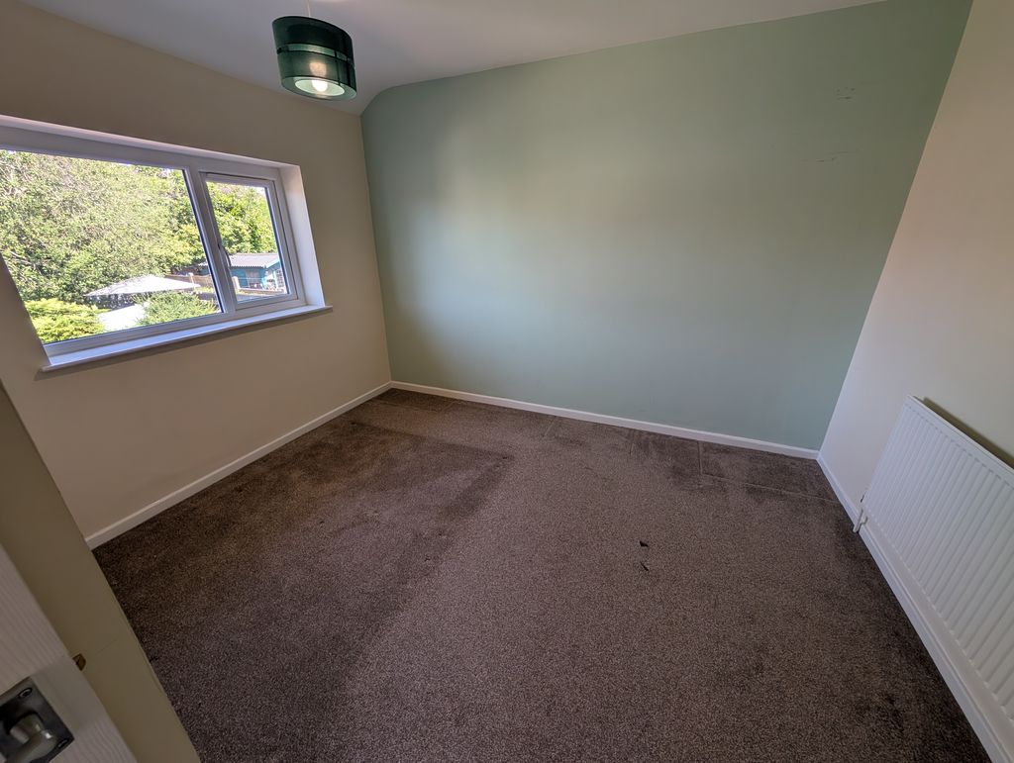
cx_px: 507
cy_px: 382
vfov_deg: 94.6
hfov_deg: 110.5
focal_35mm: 12
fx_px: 352
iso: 48
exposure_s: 1/233
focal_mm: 2.02
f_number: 1.7
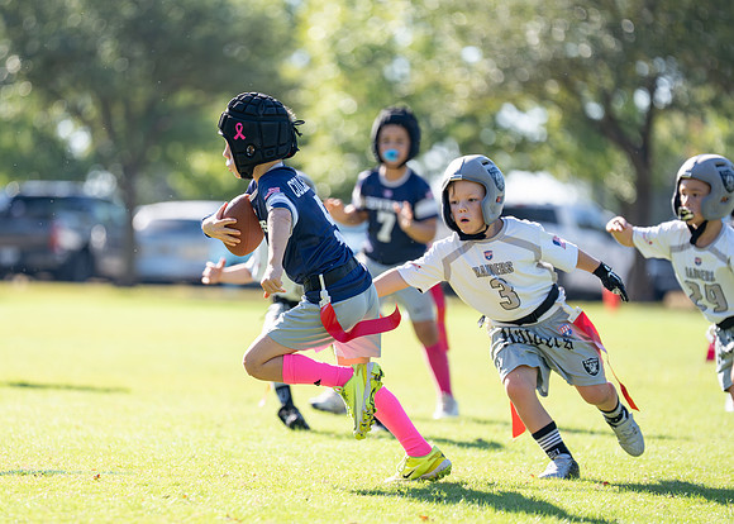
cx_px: 277
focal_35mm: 222
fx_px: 4624
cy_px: 291
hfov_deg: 9.1
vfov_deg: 6.5
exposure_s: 1/2000
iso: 250
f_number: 2.8
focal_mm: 182
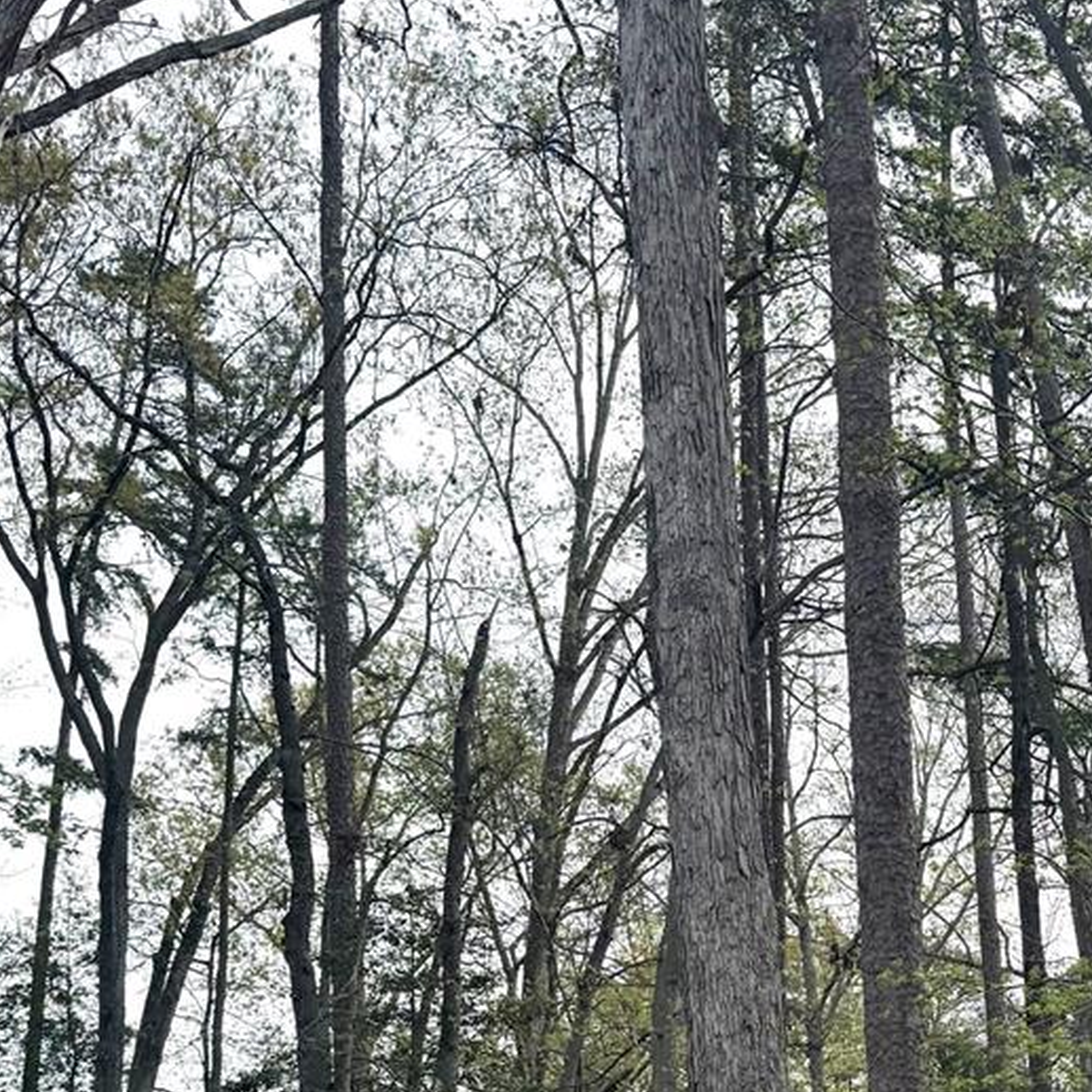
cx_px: 961
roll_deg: +3.8
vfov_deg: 26.2
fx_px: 2248
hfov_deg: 26.5
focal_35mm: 63
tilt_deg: +10.6
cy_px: 1035
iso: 100
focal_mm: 6.76
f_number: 1.78
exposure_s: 1/4975
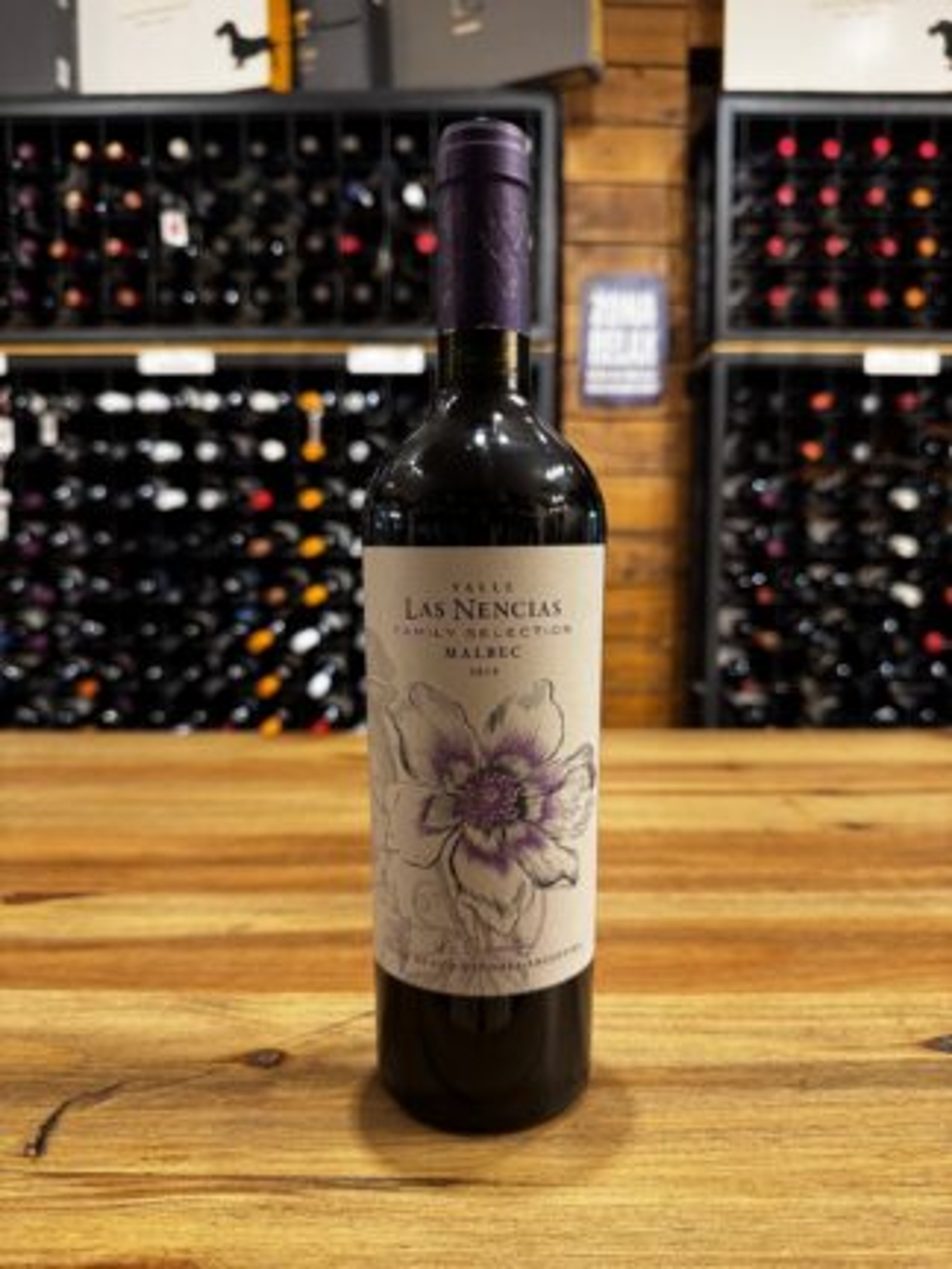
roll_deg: +0.2
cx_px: 476
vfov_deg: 71.6
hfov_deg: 56.8
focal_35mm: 24
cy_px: 634
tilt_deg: -5.7
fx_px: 880
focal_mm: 6.76
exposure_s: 1/50
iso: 250
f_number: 1.78
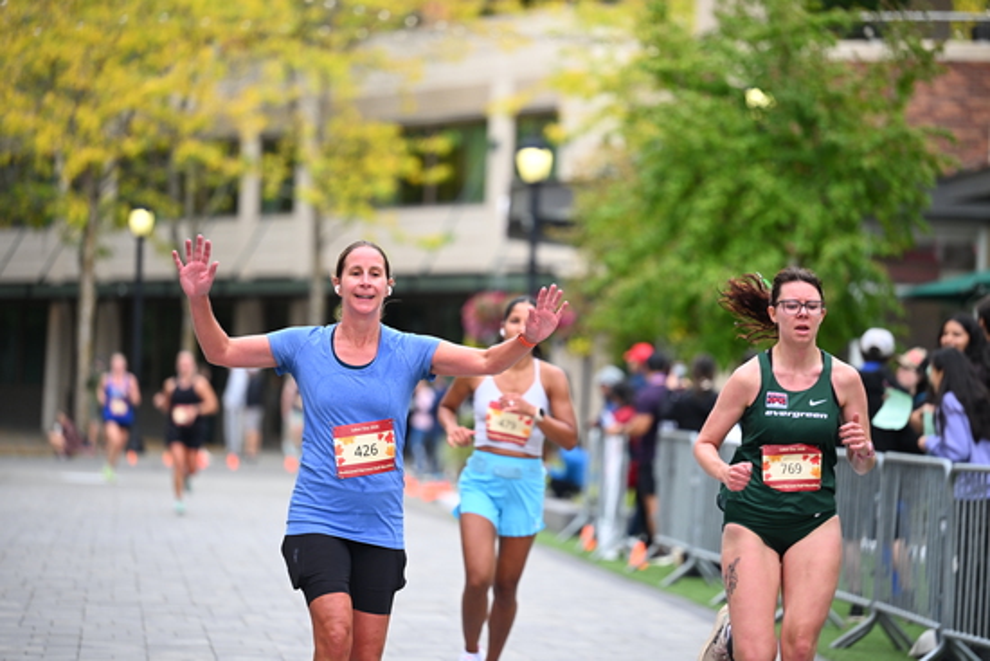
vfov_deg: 9.2
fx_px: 4126
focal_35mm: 150
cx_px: 495
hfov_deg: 13.7
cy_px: 330
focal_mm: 150
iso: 640
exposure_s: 1/1600
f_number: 2.8
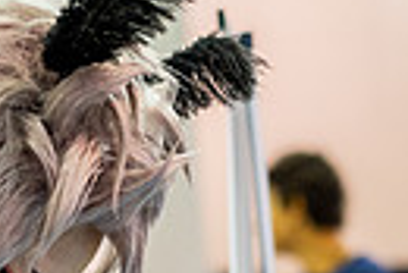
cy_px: 488
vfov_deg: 6.1
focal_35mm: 223
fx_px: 2530
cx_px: 182
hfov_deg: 9.2
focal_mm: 50
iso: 2000
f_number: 2.5
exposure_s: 1/320
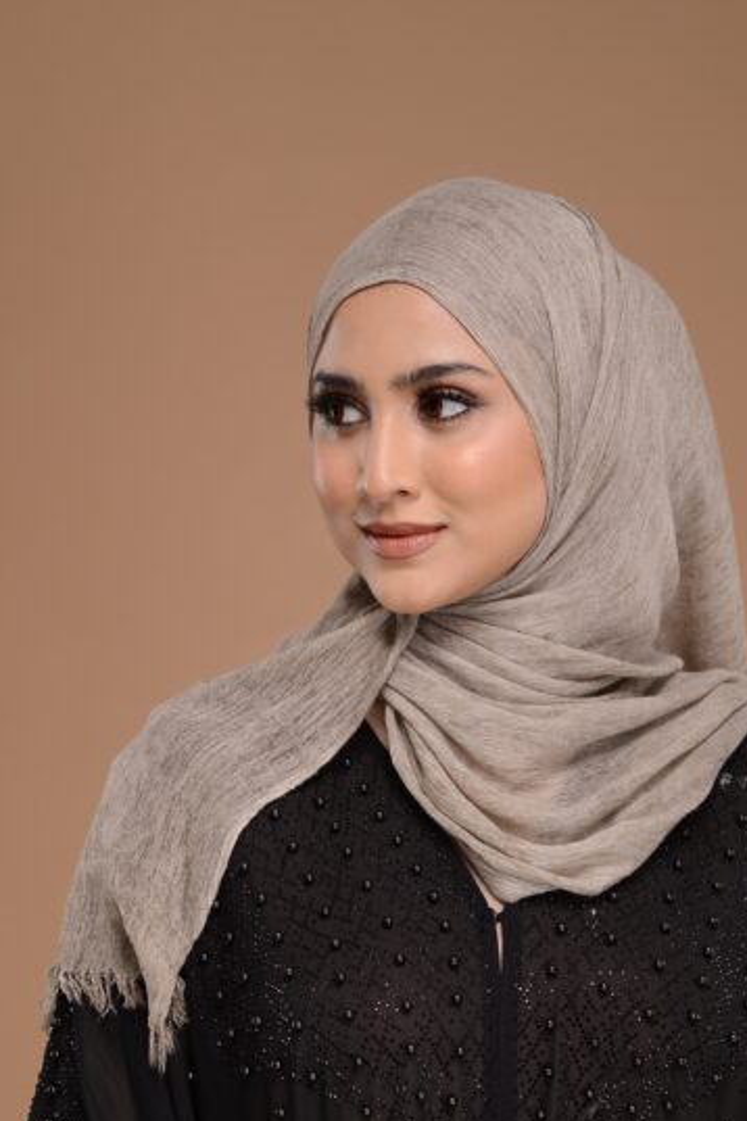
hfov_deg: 8.5
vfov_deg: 12.6
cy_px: 964
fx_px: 5042
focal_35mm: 162
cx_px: 496
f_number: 5.6
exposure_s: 1/160
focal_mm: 85
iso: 400
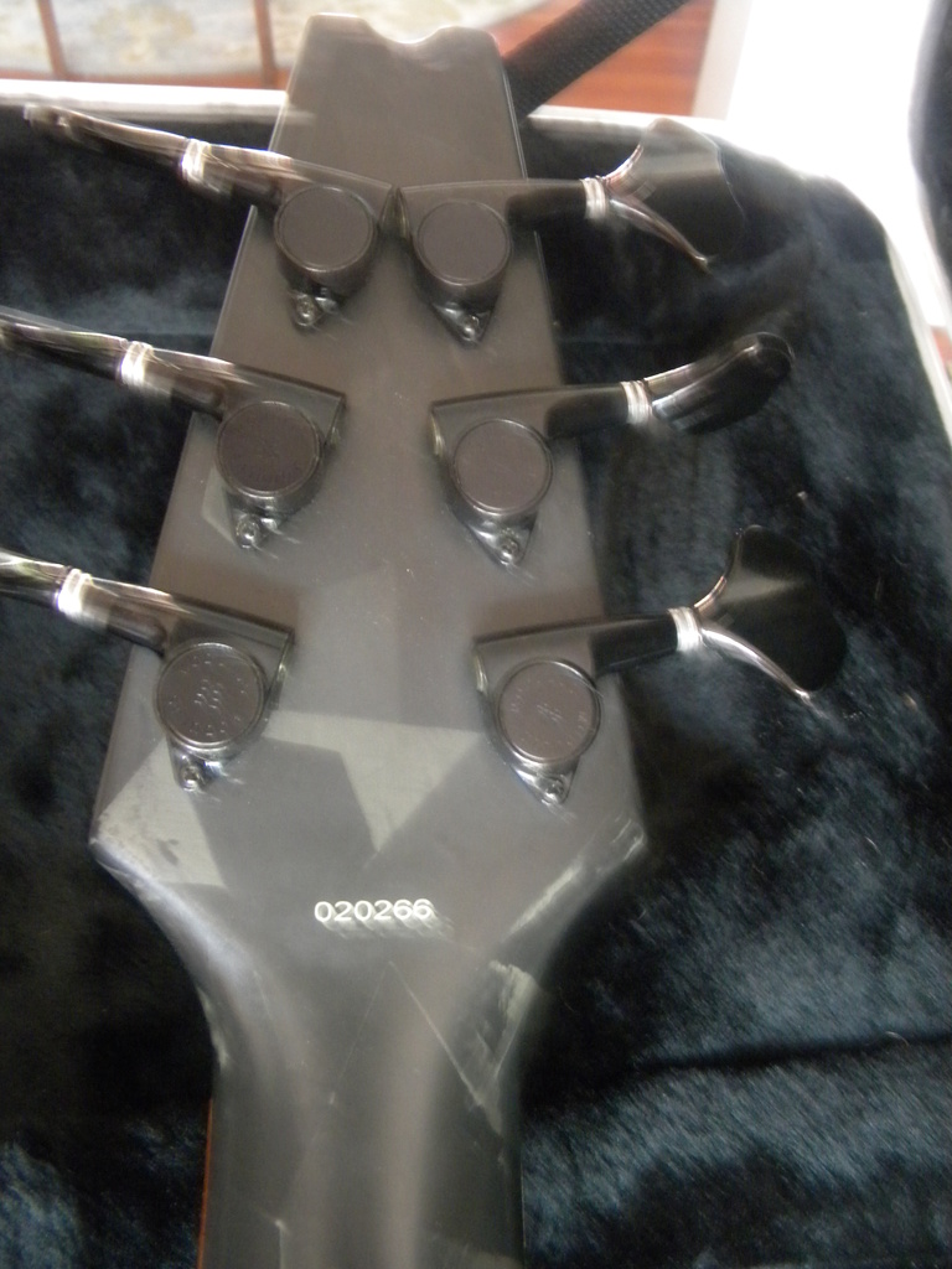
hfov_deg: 49.7
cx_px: 476
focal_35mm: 28
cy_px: 634
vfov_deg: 63.4
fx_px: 1027
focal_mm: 5
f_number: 3.5
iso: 400
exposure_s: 1/4.1
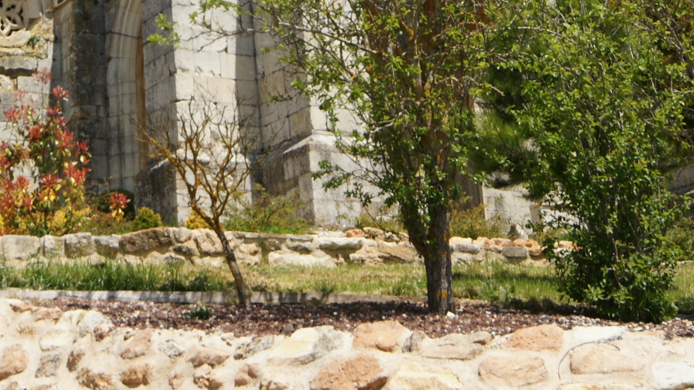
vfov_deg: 13.6
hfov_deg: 24.1
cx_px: 82
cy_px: -83
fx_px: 1583
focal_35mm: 86
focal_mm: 20
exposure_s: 1/250
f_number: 11
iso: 200
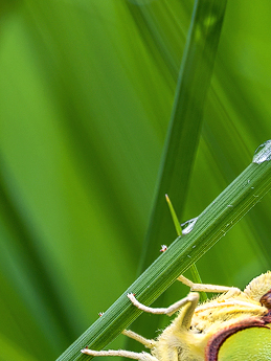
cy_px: 492
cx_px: 272
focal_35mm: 522
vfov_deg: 3.8
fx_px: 5445
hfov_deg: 2.8
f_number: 5.6
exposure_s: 1/125
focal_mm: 90
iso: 160
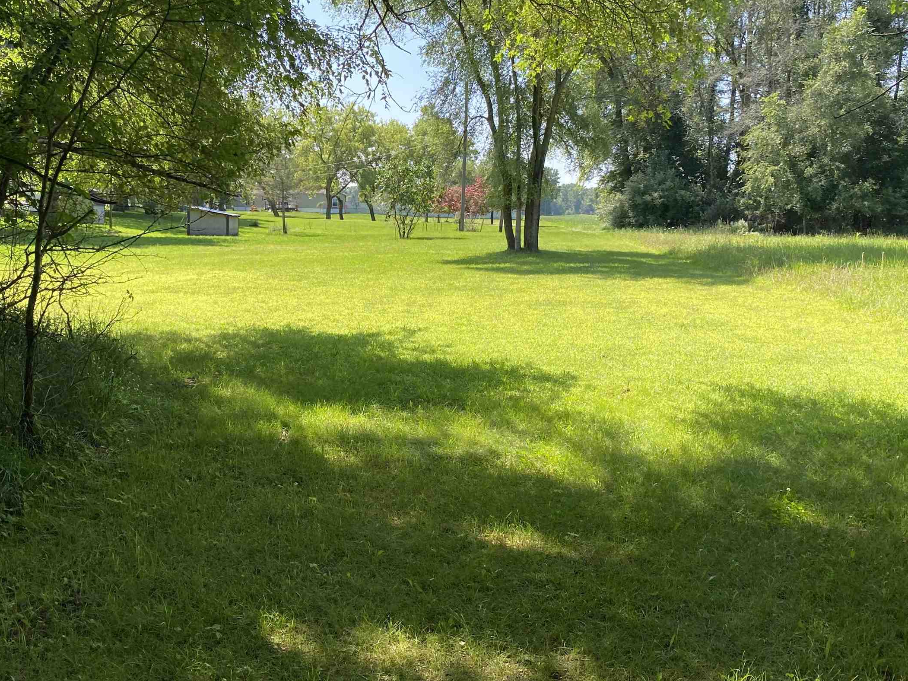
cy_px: 302
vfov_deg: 37.7
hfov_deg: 48.5
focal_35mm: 38
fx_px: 997
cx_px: 344
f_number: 1.8
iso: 32
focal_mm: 4.25
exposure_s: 1/678
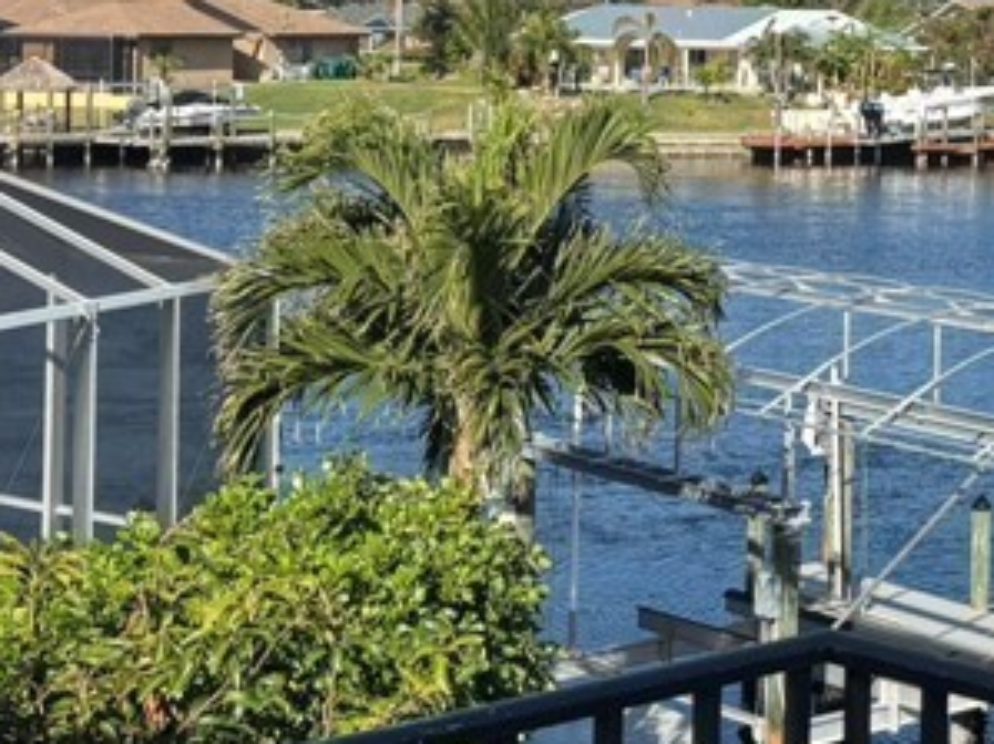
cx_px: 1110
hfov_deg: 20.9
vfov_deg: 16.3
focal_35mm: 89
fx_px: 2555
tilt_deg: -0.8
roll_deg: -1.7
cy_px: 46
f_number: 1.6
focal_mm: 5.96
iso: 50
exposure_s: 1/4082
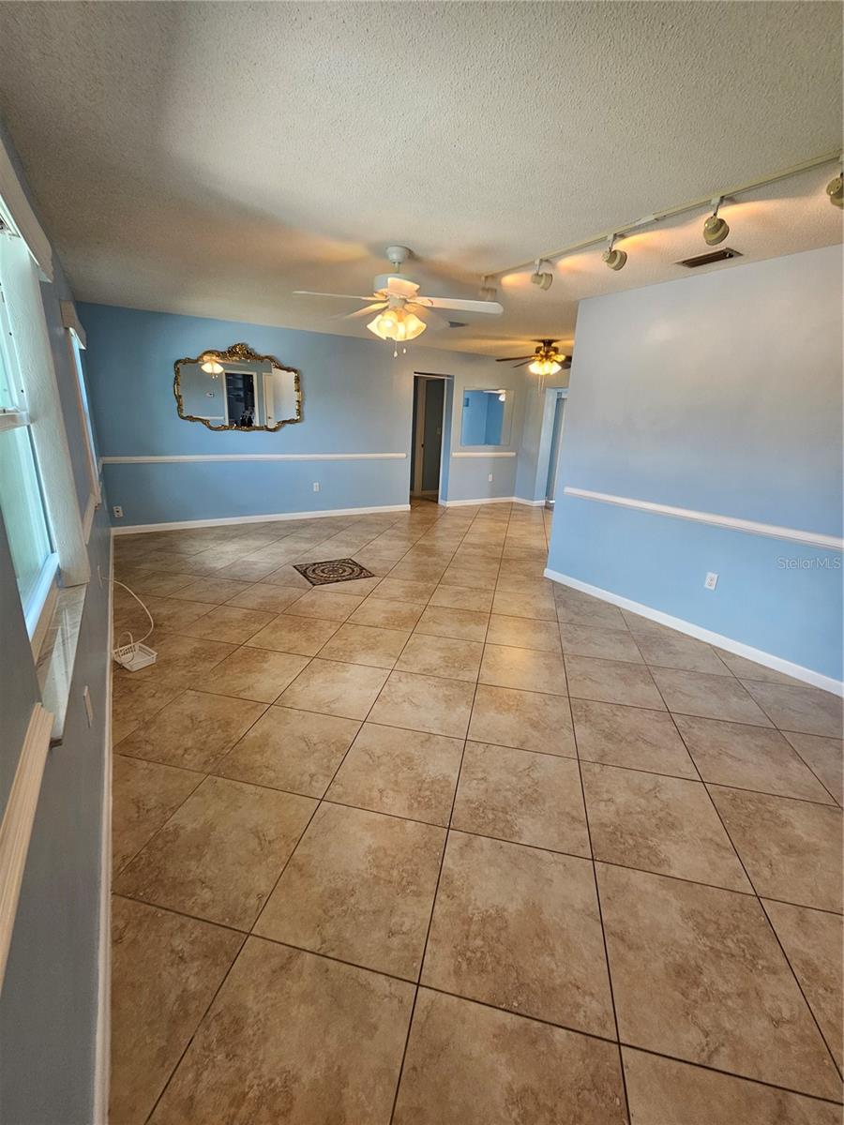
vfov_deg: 106.2
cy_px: 562
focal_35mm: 13
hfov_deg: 89.9
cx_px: 422
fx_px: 423
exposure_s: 1/60
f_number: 2.2
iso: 80
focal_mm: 2.2
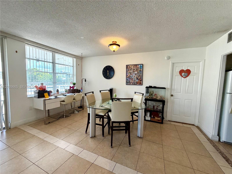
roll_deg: -1.0
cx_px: 116
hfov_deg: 102.1
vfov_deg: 85.7
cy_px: 87
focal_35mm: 14
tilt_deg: -3.4
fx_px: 94
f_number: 2.2
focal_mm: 2.22
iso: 160
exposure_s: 1/120
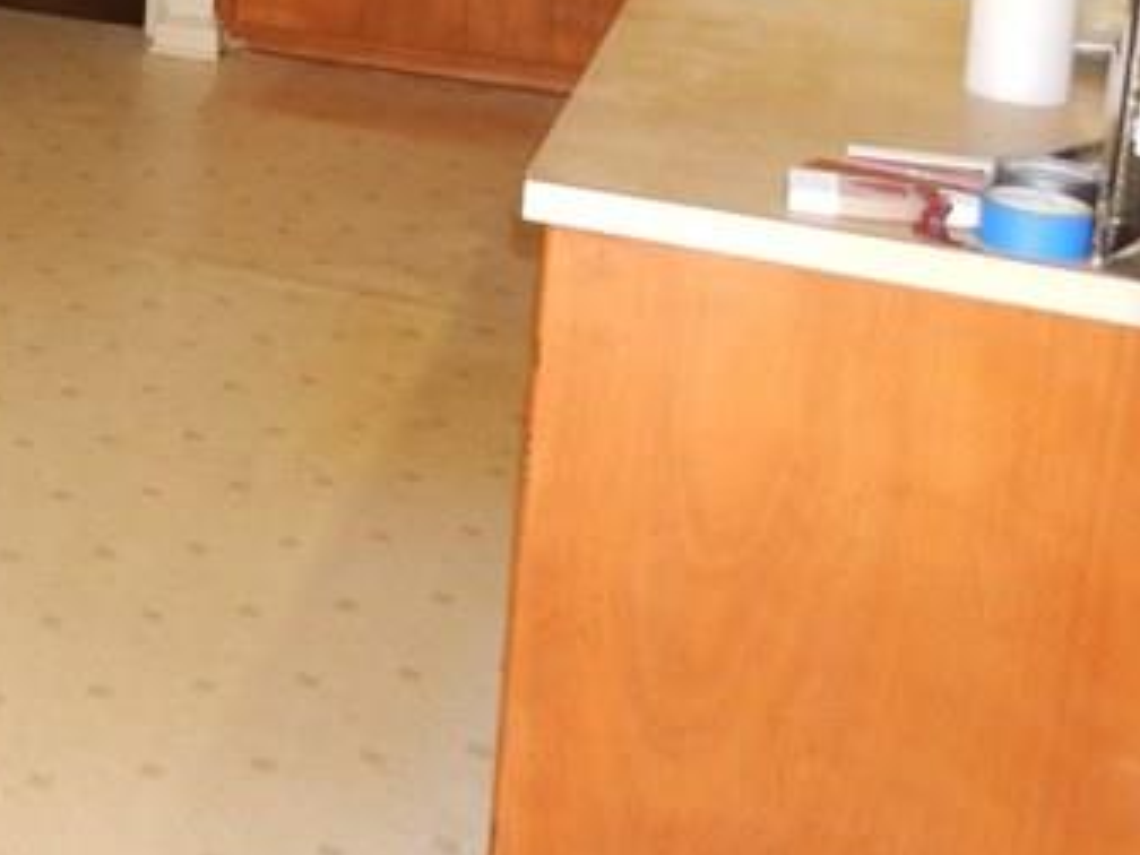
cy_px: -142
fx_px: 2206
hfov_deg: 25.2
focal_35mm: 67
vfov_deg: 20.6
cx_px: -319
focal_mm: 4
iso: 200
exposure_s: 1/30
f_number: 3
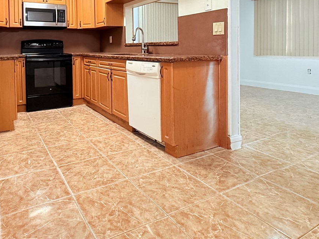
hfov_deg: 65.8
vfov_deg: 50.2
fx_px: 240
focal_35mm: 26
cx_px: 110
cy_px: 51
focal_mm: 2.22
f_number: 2.2
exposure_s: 1/60
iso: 250
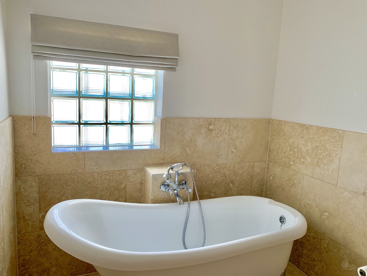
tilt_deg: -9.8
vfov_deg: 53.1
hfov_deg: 67.3
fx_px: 276
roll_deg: -2.9
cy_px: 138
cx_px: 184
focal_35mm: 26
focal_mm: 4.25
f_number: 1.8
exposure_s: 1/121
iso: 100
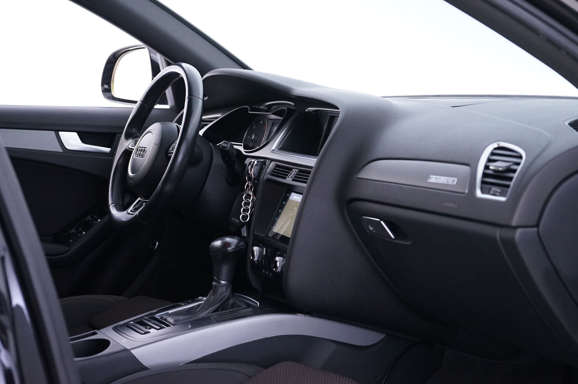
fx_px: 1123
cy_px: 192
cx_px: 289
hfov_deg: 28.9
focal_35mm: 70
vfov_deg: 19.4
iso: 3200
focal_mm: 70
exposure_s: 1/10
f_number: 6.3
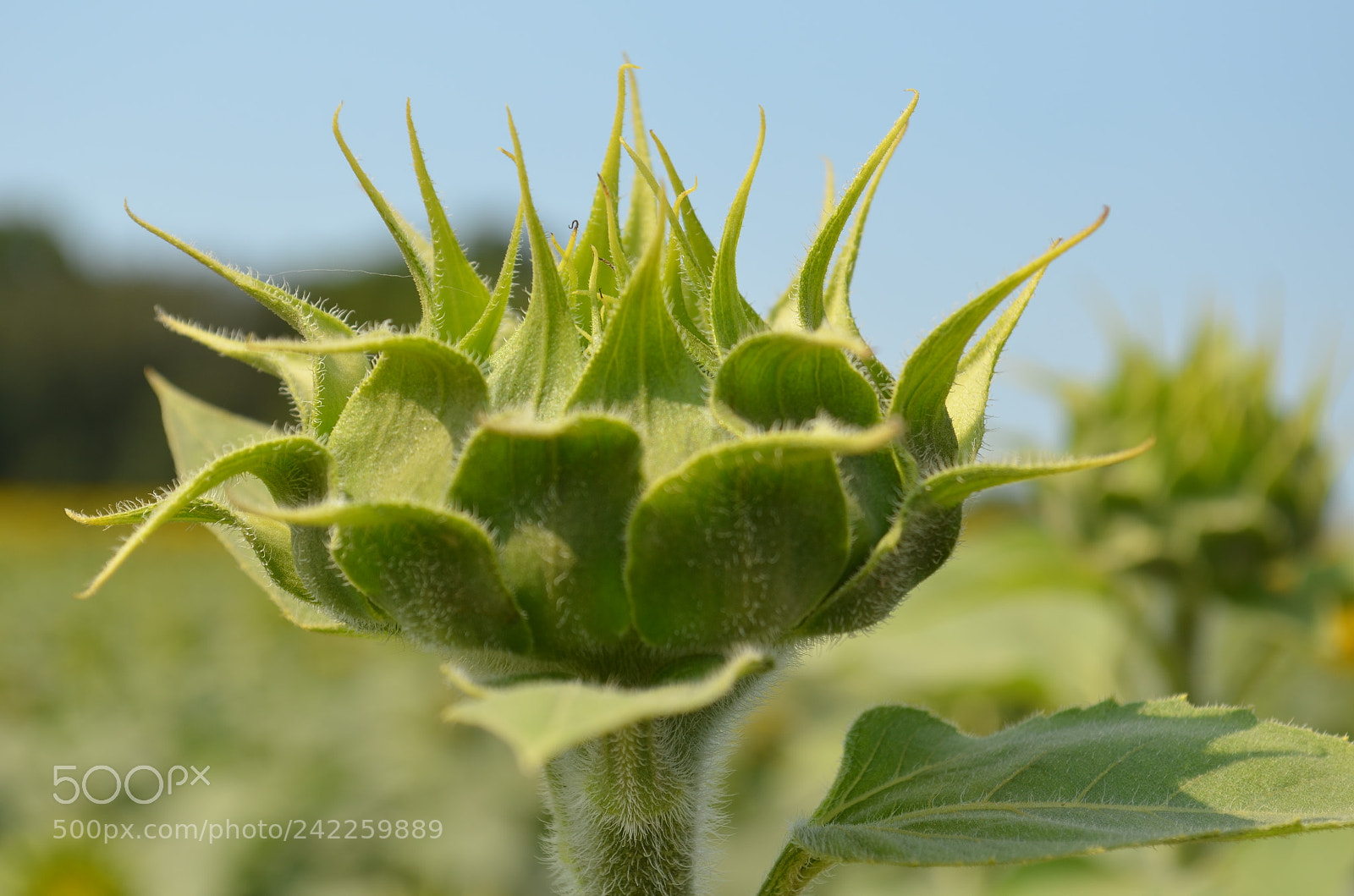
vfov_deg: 16.5
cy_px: 448
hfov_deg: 24.7
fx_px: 3096
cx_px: 677
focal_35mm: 82
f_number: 8
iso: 100
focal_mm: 55
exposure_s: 1/250
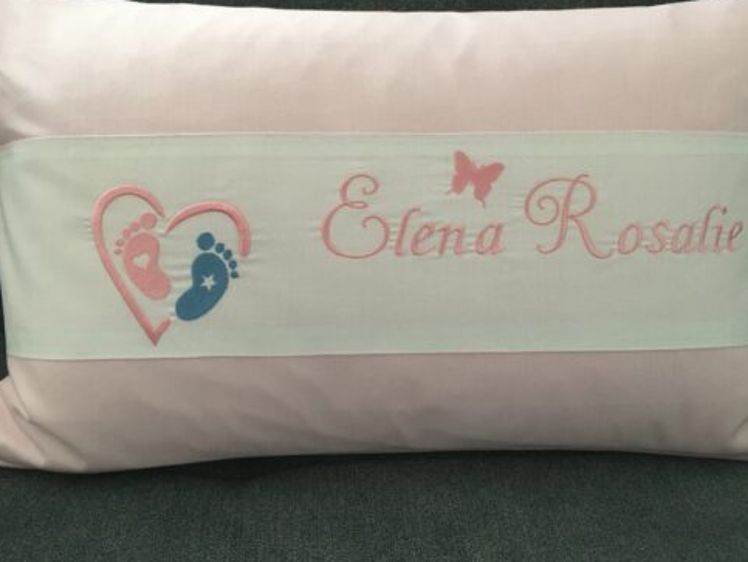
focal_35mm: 36
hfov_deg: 51.3
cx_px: 379
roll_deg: -3.5
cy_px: 242
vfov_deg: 39.6
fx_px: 778
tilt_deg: -26.1
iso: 200
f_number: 2.2
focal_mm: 4.15
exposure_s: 1/25
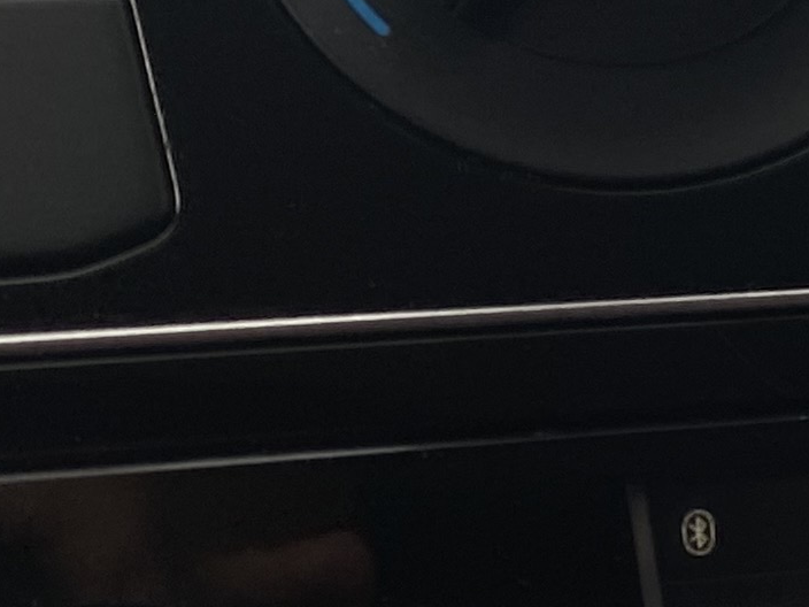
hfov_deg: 12.3
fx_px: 3482
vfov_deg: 10.0
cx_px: 1404
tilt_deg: -16.0
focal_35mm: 149
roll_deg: -3.2
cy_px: 304
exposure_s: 1/246
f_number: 1.8
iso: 32
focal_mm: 4.25
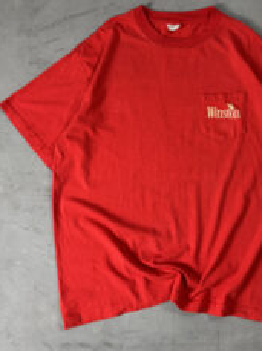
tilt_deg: -83.8
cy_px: 146
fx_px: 425
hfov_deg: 33.9
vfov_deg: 44.7
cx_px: 176
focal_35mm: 42
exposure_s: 1/60
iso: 200
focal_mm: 6.76
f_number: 1.78
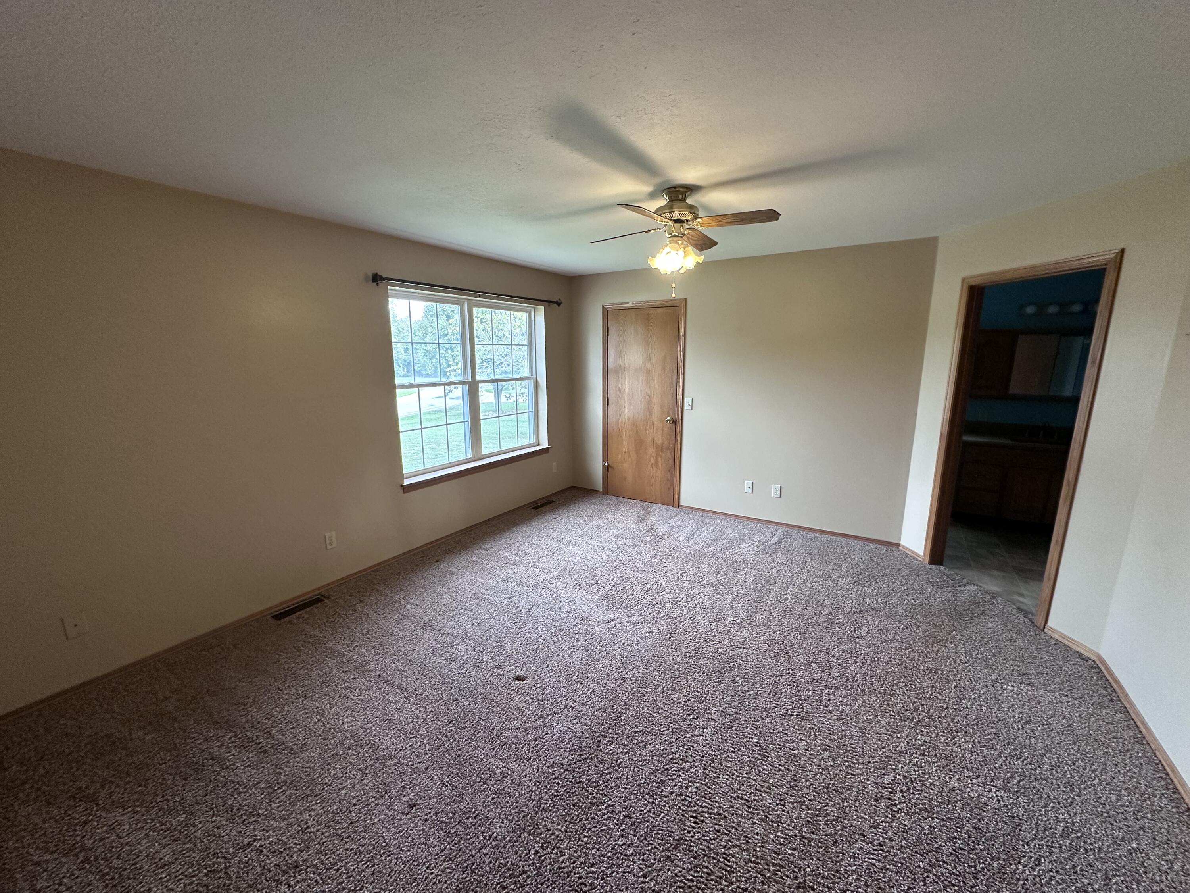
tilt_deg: -11.6
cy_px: 446
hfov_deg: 102.1
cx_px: 595
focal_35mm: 14
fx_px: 481
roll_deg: -0.6
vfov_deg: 85.7
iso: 250
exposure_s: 1/120
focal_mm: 2.22
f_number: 2.2
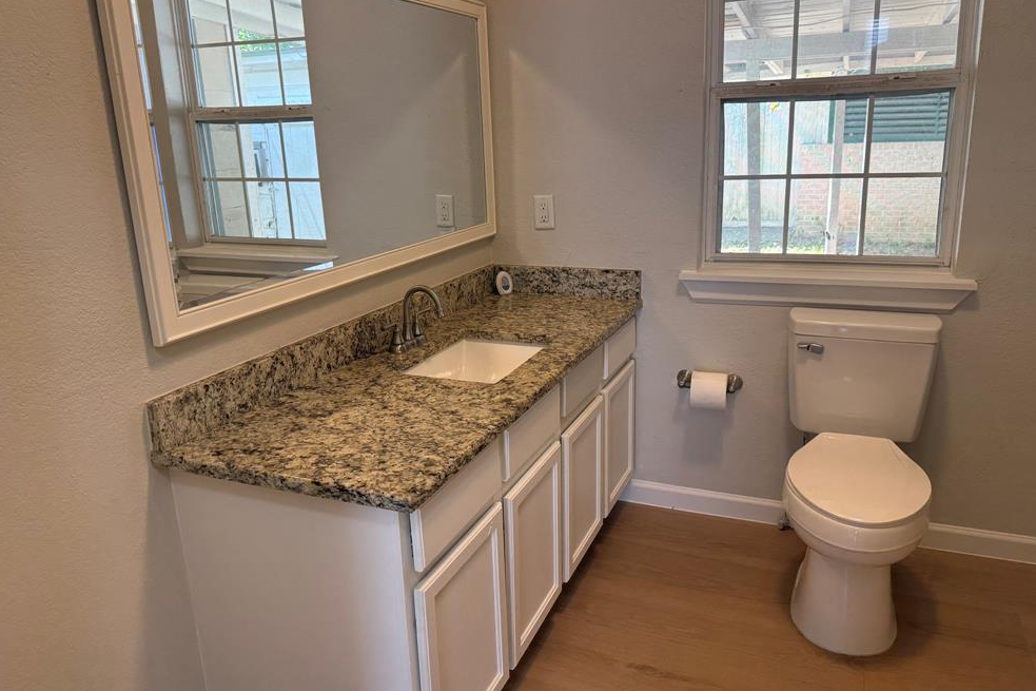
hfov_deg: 69.4
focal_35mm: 26
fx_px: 748
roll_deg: +1.8
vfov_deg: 49.5
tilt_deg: -14.8
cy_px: 326
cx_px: 527
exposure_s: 1/120
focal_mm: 6.76
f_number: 1.78
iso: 200
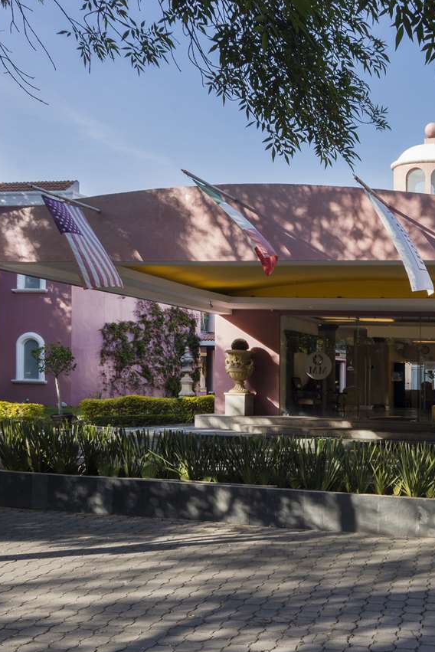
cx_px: 420
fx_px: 670
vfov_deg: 51.7
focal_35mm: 37
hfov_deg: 33.4
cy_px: 369
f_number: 11
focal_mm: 14
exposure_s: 1/50
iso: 100
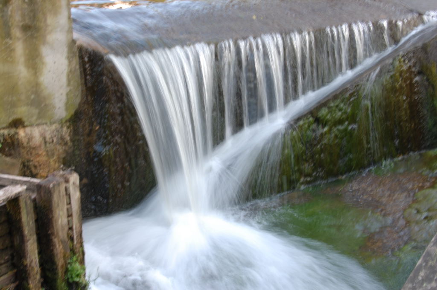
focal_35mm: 60
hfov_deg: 33.4
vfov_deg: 22.6
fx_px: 728
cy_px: 145
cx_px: 218
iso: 200
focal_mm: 40
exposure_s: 1/5
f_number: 18
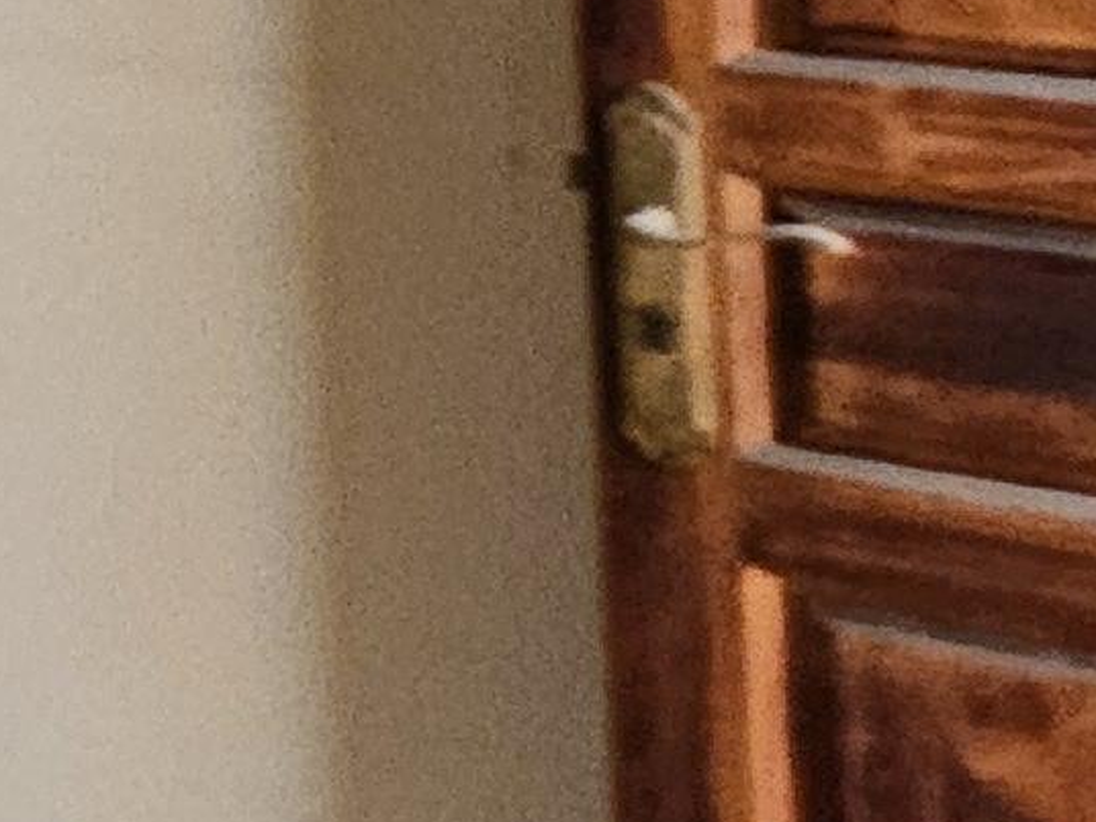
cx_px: -2695
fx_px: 3071
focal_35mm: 97
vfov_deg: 13.5
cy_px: -695
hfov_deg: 9.7
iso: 400
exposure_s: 1/30
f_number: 2.2
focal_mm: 2.2
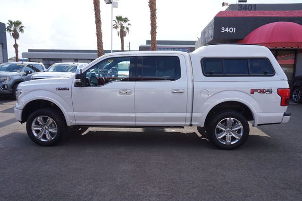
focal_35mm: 24
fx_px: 201
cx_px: 151
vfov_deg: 53.1
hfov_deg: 73.8
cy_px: 100
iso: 100
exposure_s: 1/100
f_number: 9
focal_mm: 16
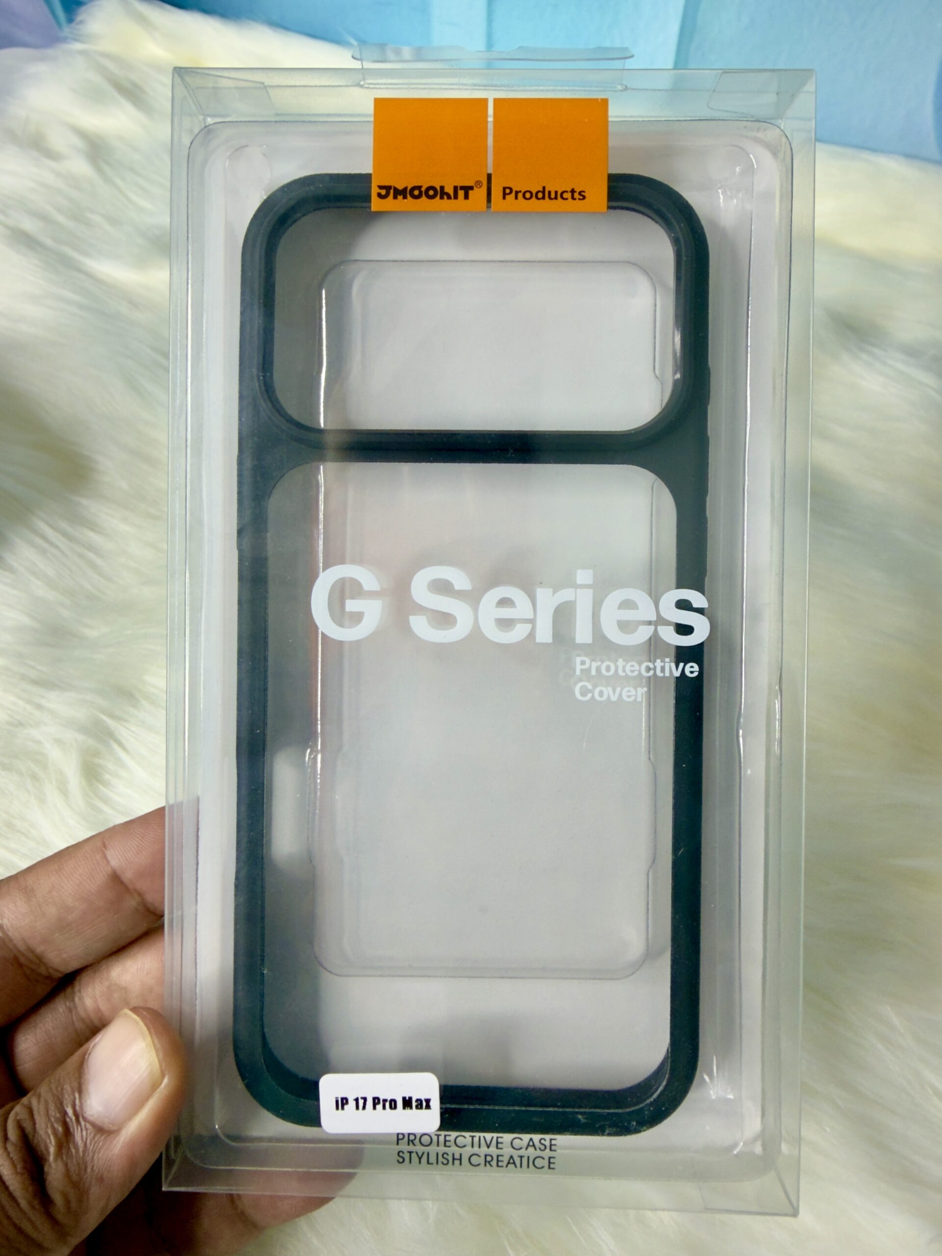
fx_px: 871
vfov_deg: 71.6
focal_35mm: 24
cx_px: 471
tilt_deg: -51.0
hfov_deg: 56.8
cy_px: 628
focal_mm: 2.22
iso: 100
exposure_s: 1/120
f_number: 2.2
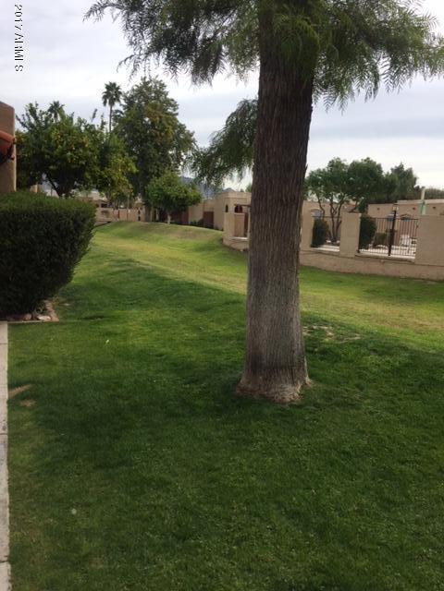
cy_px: 296
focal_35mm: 29
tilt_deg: -7.7
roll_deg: -3.6
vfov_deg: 61.7
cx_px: 222
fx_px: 496
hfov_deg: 48.2
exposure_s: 1/1319
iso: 32
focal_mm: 4.15
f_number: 2.2
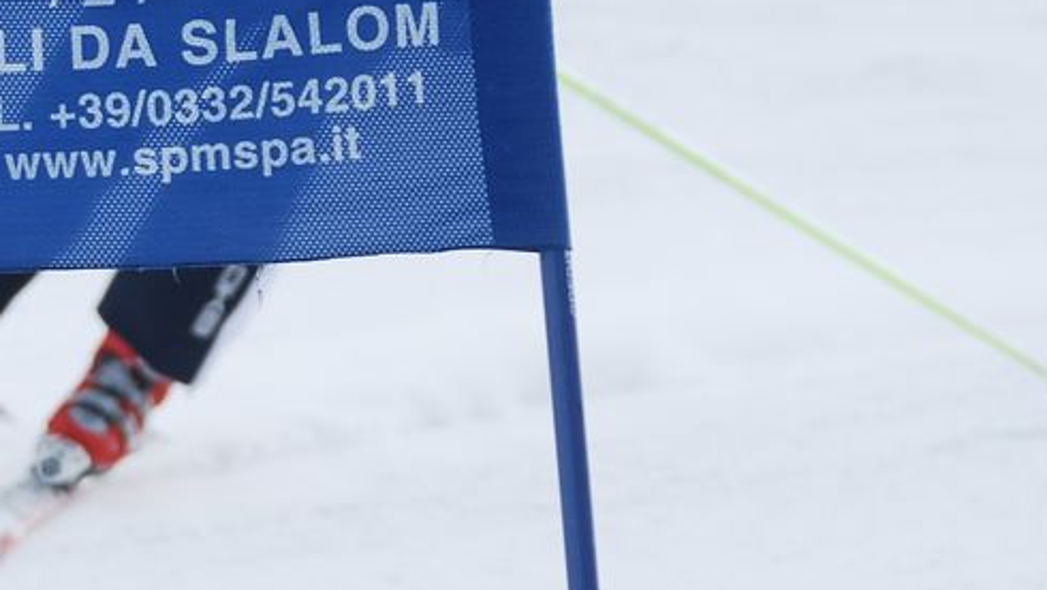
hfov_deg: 2.5
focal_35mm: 848
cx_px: -68
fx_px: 23542
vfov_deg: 1.4
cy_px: 228
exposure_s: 1/1000
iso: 100
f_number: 5.3
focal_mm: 165
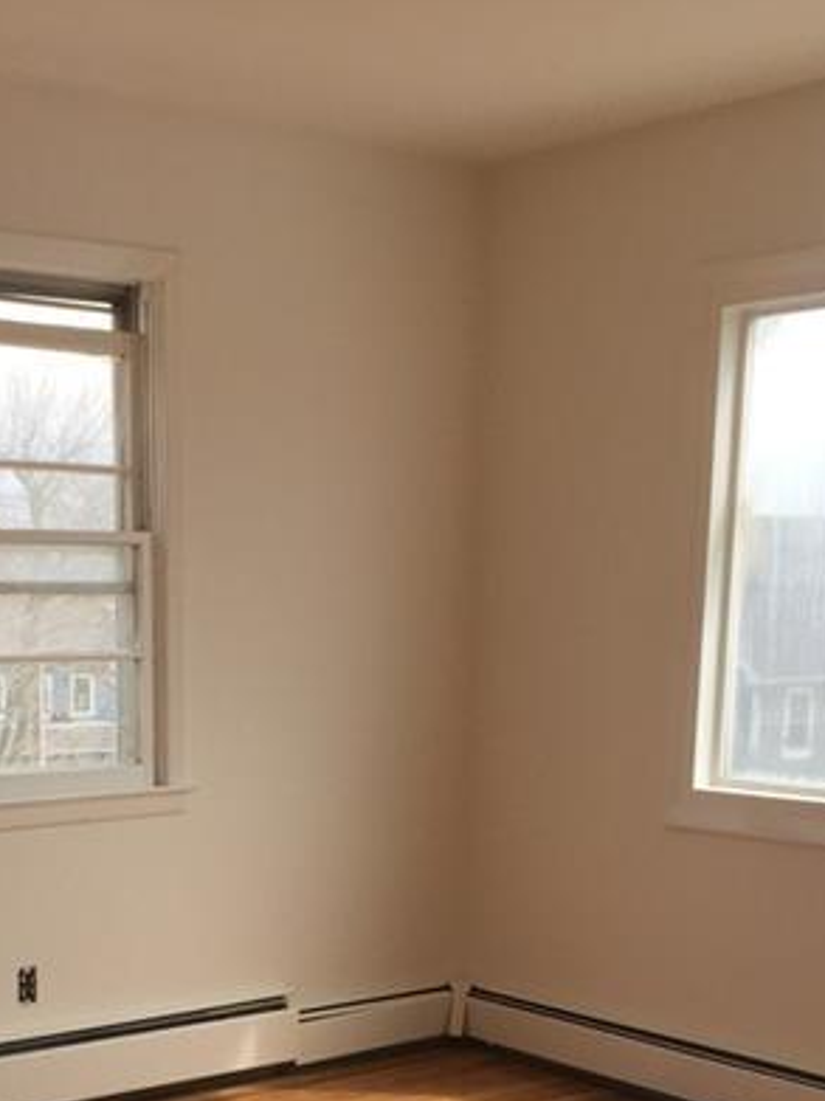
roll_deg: -1.2
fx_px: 1812
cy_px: 1025
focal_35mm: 57
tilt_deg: -10.3
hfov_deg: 25.4
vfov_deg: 31.9
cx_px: 214
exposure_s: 1/628
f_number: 2.2
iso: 32
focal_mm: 4.15
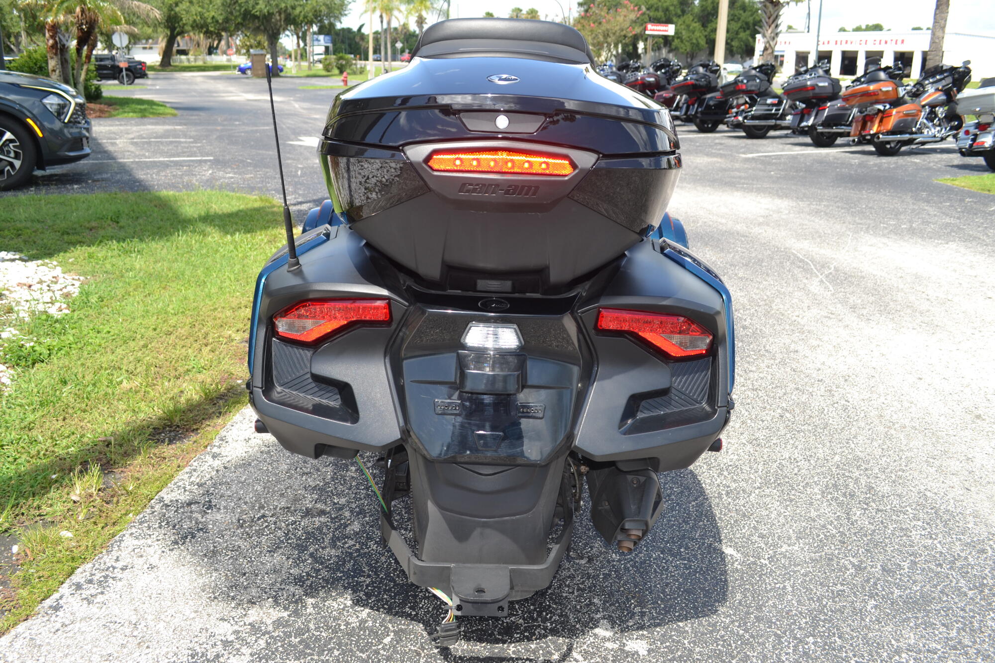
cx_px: 498
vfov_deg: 43.6
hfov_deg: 61.9
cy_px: 332
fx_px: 829
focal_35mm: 30
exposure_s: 1/200
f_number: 6.3
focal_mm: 20
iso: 100
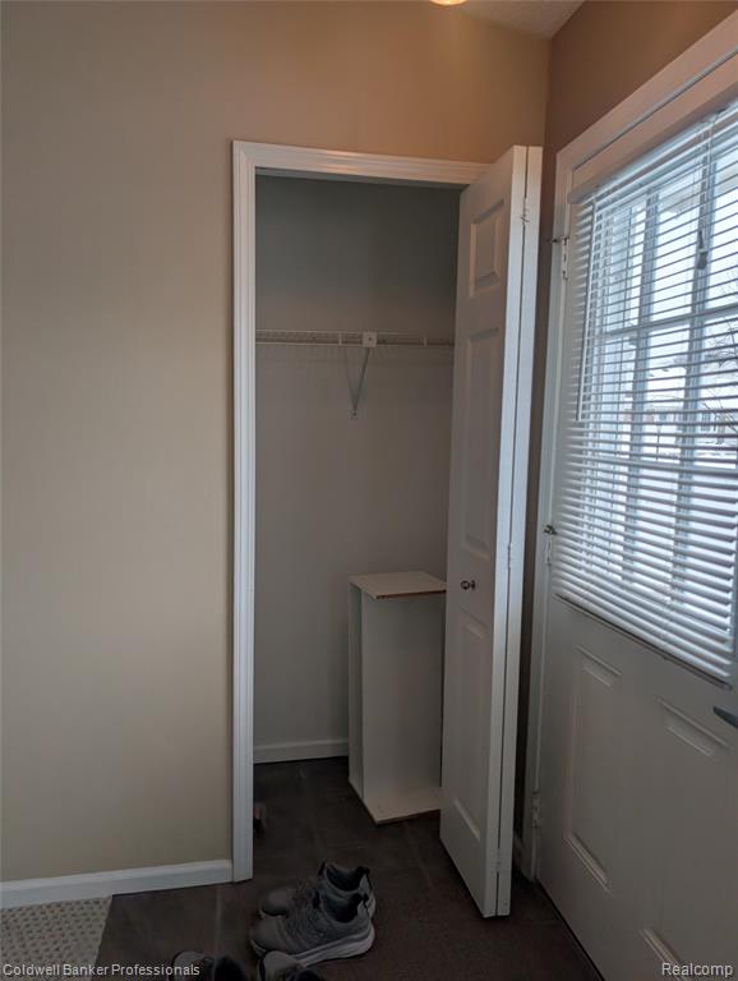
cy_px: 490
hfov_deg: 56.9
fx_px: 681
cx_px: 369
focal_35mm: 24
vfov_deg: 71.5
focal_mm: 6.9
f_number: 1.68
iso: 28
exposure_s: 1/120
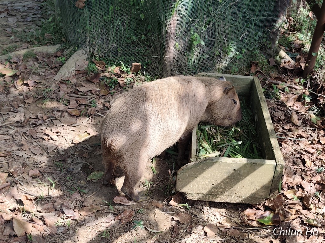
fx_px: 432
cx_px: 162
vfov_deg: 31.5
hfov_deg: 41.2
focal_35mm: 46
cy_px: 122
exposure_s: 1/134
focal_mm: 6.07
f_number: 1.7
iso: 50
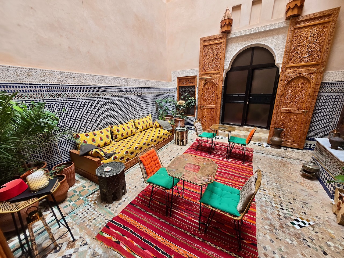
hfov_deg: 106.2
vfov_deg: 89.9
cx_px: 172
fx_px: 129
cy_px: 129
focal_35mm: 13
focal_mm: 1.7
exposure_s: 1/100
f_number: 2.2
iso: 64
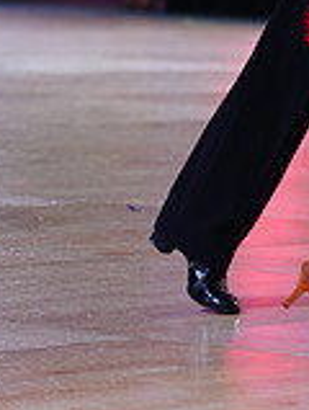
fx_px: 4481
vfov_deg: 5.2
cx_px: 377
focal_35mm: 378
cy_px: -173
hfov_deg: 3.9
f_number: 2.8
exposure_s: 1/500
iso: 640
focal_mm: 108
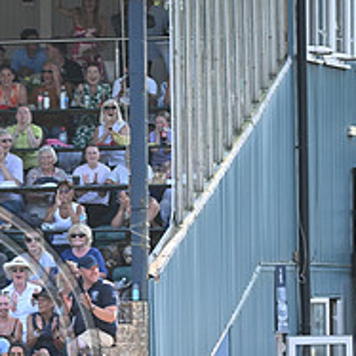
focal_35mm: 579
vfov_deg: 3.0
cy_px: 349
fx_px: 6737
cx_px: -116
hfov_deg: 3.0
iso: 900
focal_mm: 220
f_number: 4.5
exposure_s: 1/1250
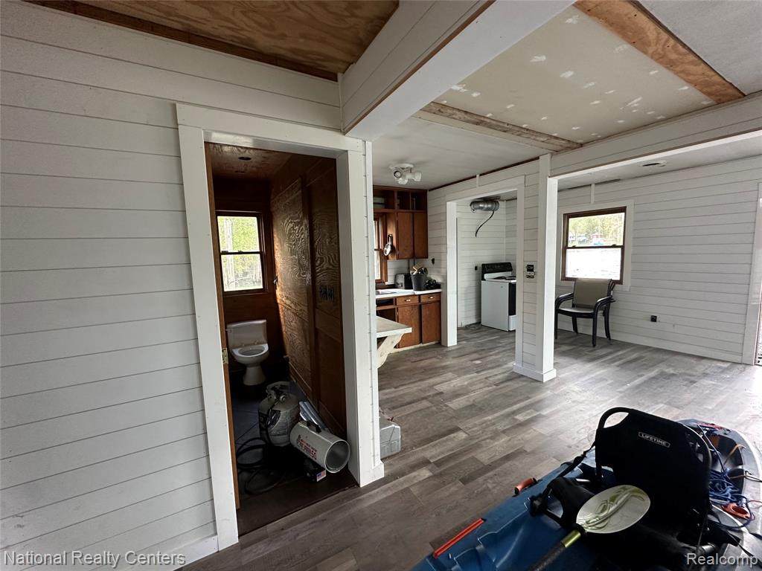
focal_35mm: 14
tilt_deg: -6.8
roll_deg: +1.3
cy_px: 286
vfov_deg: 85.7
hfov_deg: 102.1
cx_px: 381
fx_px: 308
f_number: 2.2
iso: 250
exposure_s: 1/99
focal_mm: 2.22
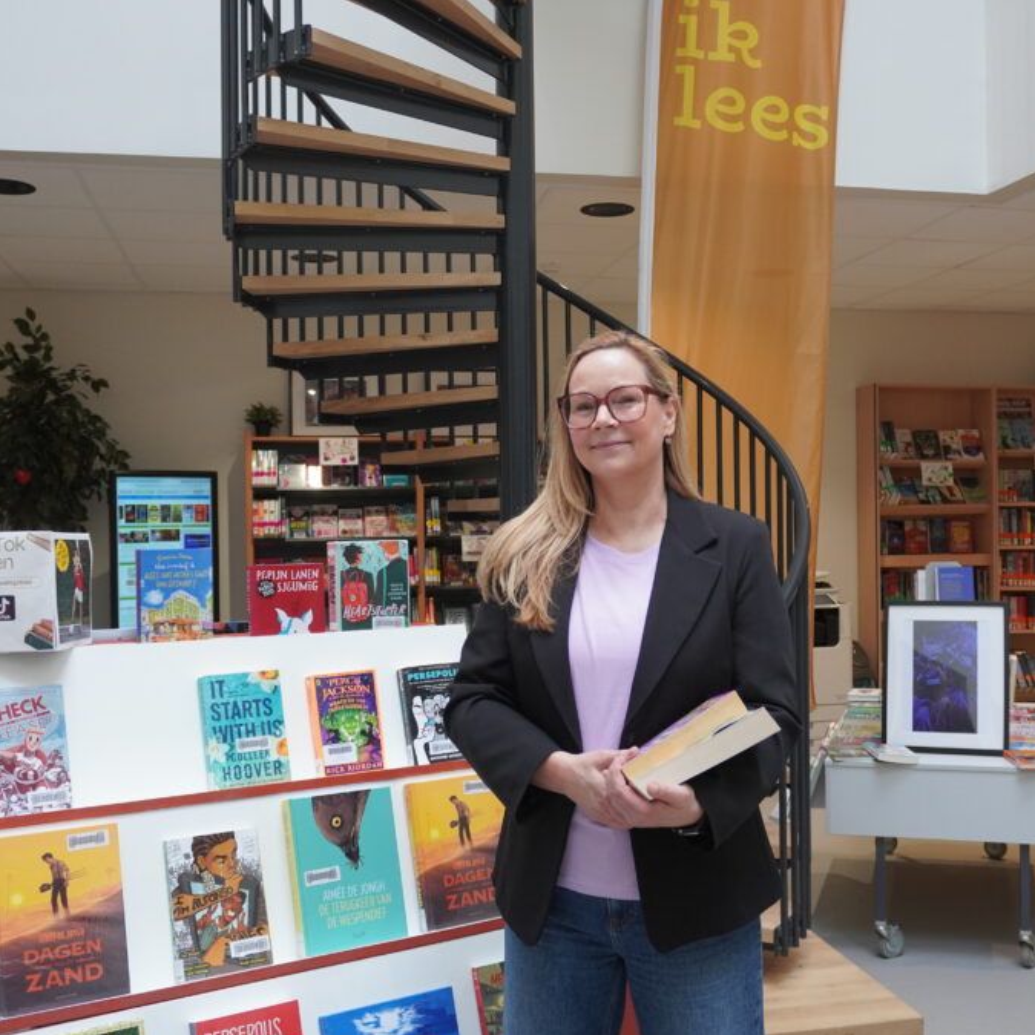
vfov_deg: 41.3
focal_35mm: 41
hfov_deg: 41.2
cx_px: 586
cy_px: 522
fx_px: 1375
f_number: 4
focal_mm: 21
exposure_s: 1/160
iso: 800
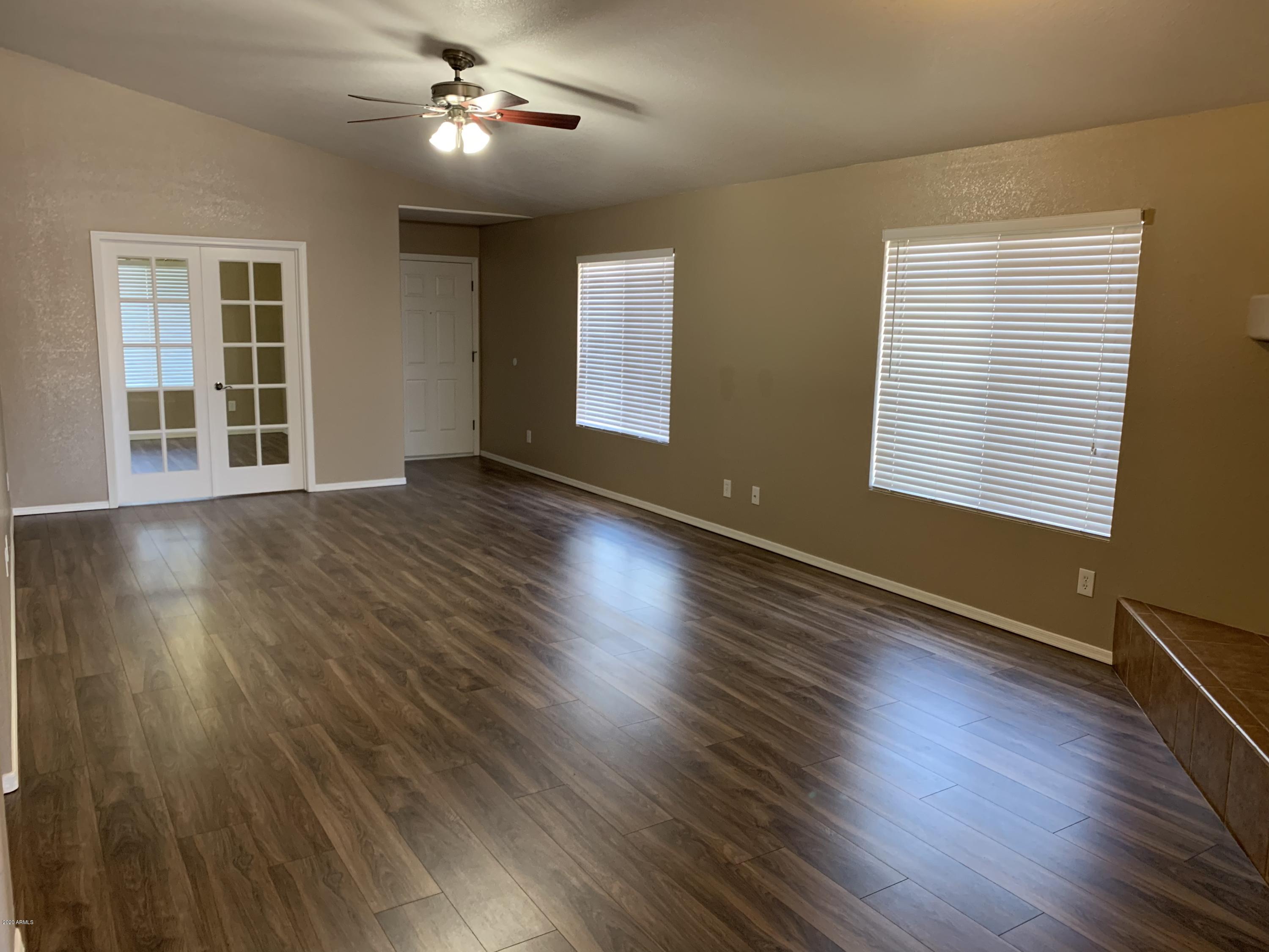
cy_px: 476
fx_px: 953
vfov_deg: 53.1
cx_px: 634
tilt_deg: -10.7
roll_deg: -1.0
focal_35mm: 26
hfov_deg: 67.3
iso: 200
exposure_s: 1/60
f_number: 1.8
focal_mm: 4.25
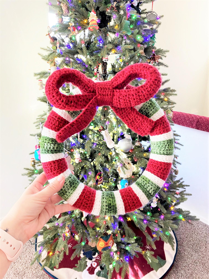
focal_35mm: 26
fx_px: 209
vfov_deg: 67.3
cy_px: 140
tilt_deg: -18.5
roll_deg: +0.5
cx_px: 104
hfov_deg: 53.1
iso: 100
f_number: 1.8
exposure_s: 1/51
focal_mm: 4.25
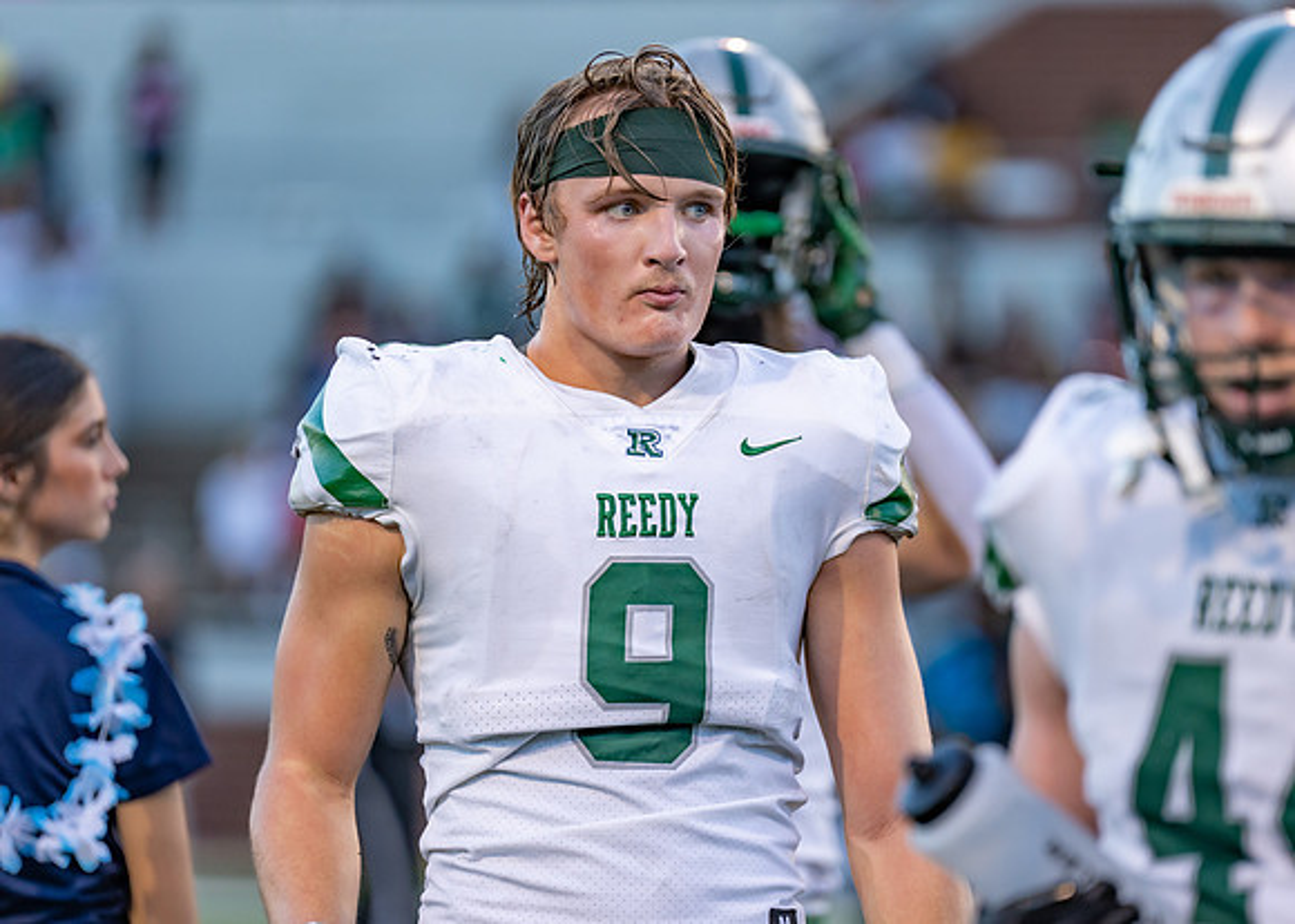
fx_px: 10579
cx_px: 733
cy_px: 527
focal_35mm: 288
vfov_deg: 5.0
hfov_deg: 7.0
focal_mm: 200
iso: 500
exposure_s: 1/640
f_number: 2.8
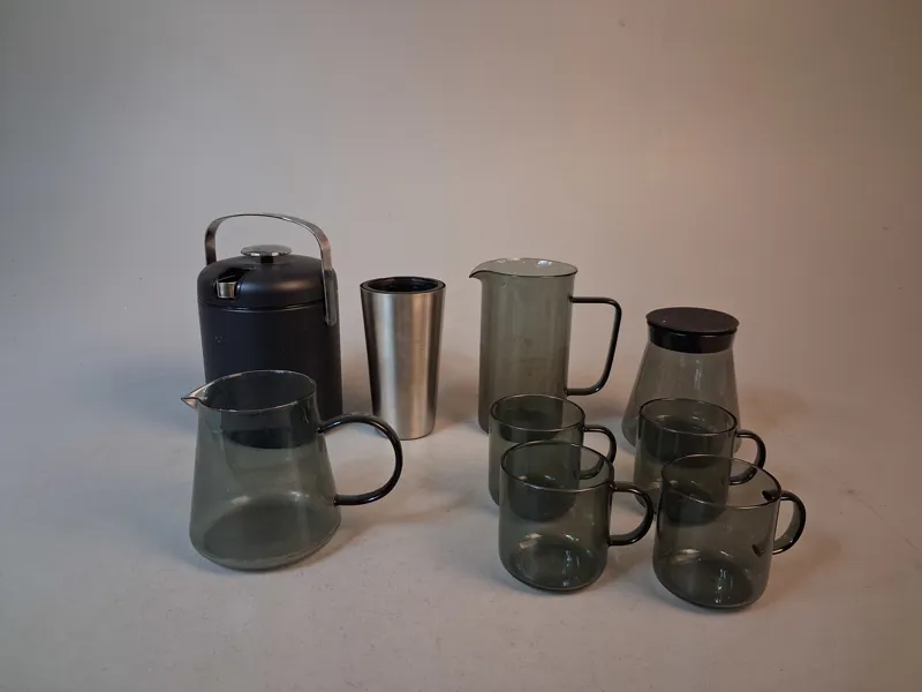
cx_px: 461
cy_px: 346
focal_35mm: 27
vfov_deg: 51.4
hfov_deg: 65.3
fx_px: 719
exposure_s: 1/50
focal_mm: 4
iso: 400
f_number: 1.8
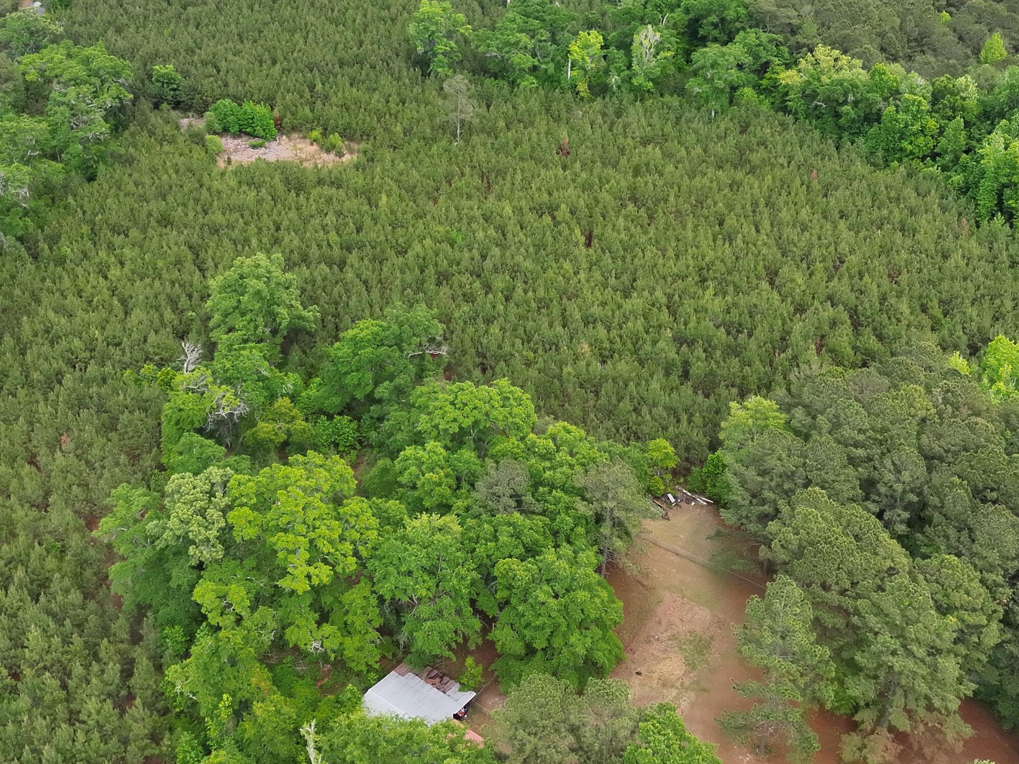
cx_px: 471
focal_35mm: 36
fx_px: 1060
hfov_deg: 51.3
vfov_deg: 38.7
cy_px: 198
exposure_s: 1/3200
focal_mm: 6.72
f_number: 1.7
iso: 250
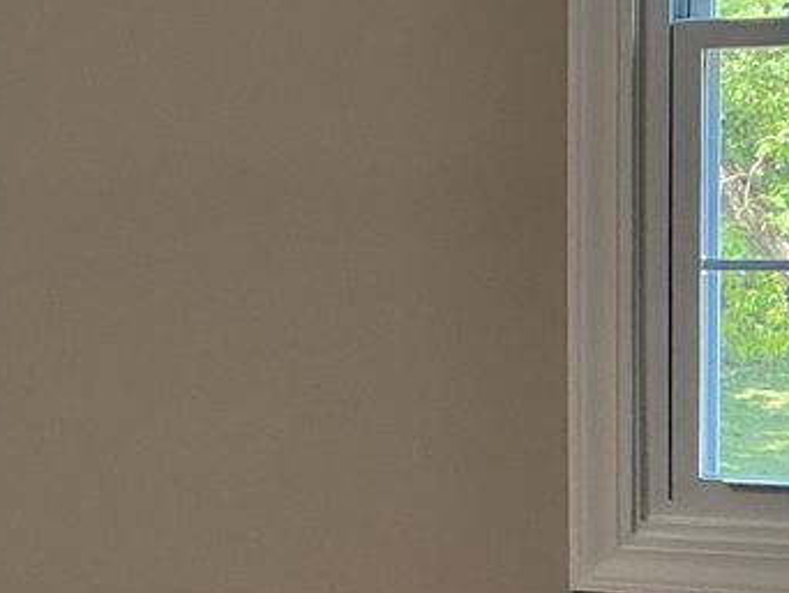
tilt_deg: -6.6
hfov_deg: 15.5
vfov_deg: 12.1
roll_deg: +1.7
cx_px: -178
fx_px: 2783
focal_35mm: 122
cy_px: 390
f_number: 1.8
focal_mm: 3
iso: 50
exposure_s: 1/60
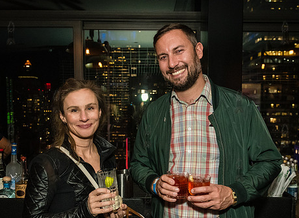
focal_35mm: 41
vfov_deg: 34.3
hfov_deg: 46.2
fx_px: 351
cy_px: 139
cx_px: 152
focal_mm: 27
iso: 6400
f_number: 4
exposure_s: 1/200
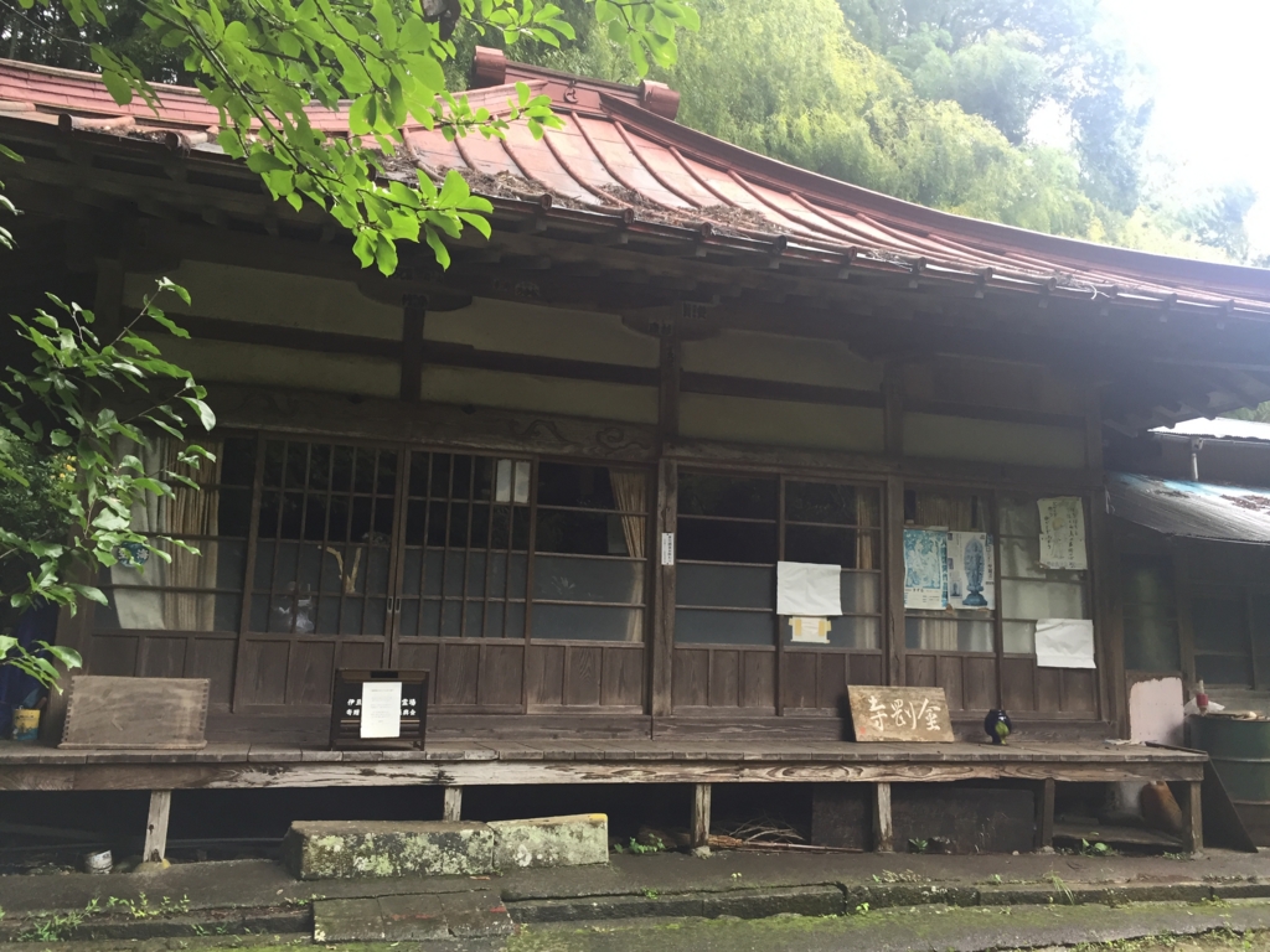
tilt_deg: +9.8
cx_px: 635
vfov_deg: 48.2
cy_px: 476
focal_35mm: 29
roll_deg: -2.6
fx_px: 1064
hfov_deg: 61.7
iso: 32
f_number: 2.2
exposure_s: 1/40
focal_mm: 4.15
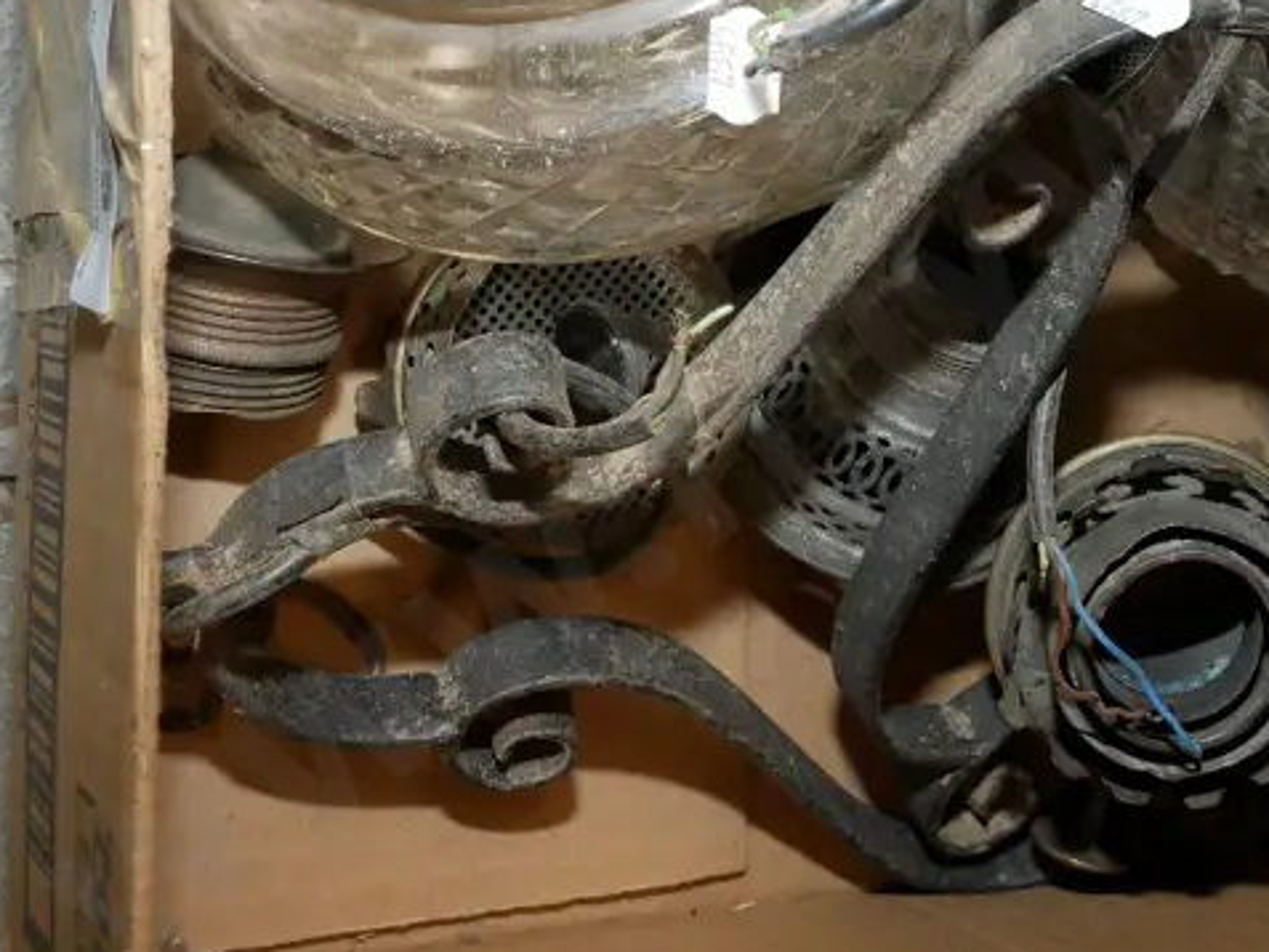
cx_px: 1163
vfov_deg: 19.8
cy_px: 118
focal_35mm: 73
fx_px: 2677
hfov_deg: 25.8
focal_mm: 17
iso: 1600
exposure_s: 1/50
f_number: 6.3
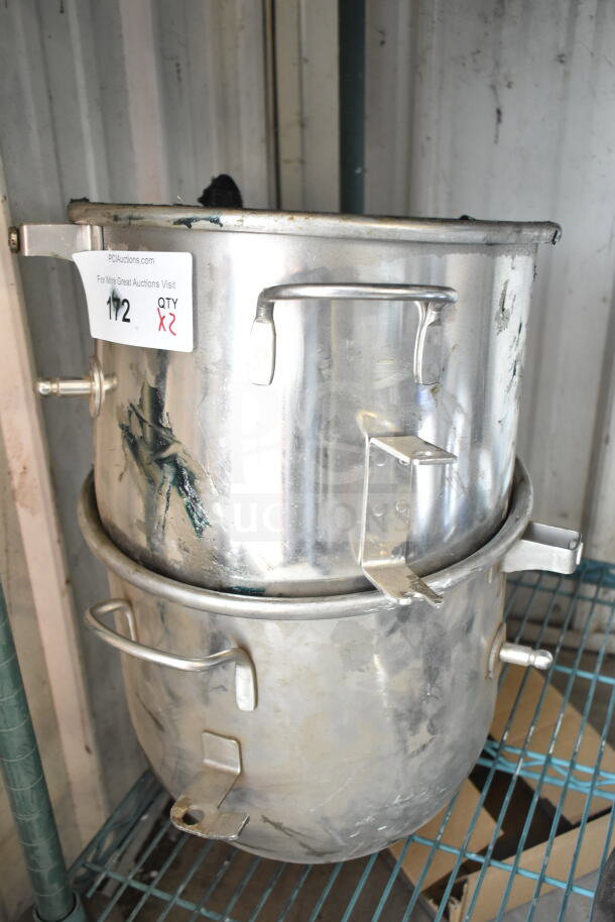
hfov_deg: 35.5
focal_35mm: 38
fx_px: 960
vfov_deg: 51.3
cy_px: 461
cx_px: 308
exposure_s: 1/60
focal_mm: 25
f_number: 4
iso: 1600
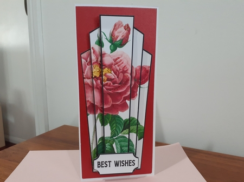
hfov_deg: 65.4
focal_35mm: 27
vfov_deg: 51.3
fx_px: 190
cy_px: 91
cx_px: 122
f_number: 1.9
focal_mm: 3.6
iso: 200
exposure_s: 1/50
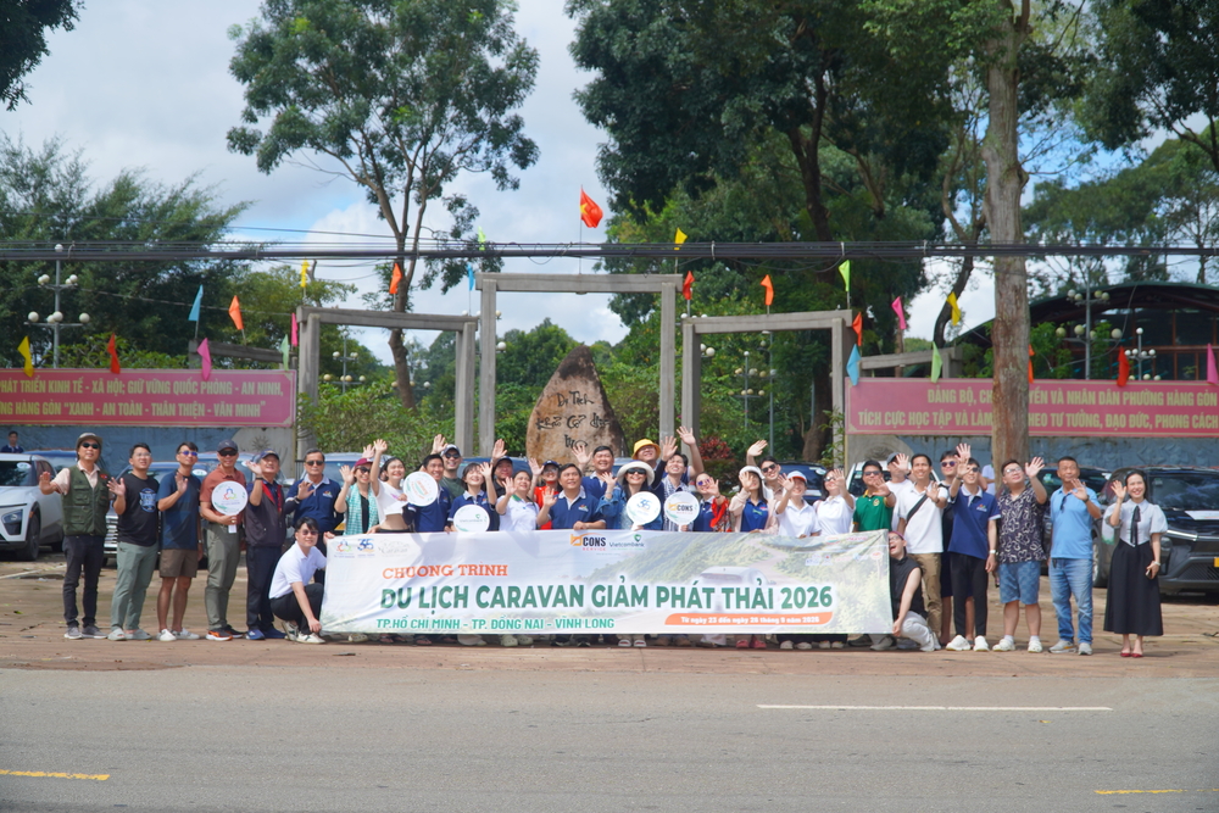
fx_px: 1659
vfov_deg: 27.5
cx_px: 610
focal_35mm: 49
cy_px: 406
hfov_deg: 40.3
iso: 100
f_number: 5
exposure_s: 1/500
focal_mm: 33
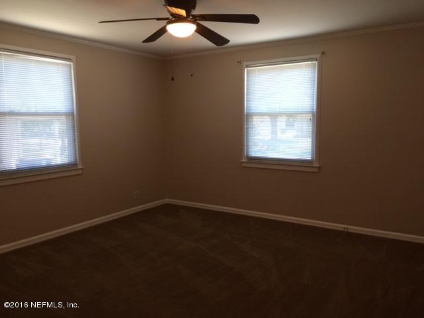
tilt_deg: -6.6
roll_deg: +0.4
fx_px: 355
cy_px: 159
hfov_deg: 61.7
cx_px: 212
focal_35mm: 29
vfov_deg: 48.2
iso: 40
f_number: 2.2
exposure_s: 1/30
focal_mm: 4.15
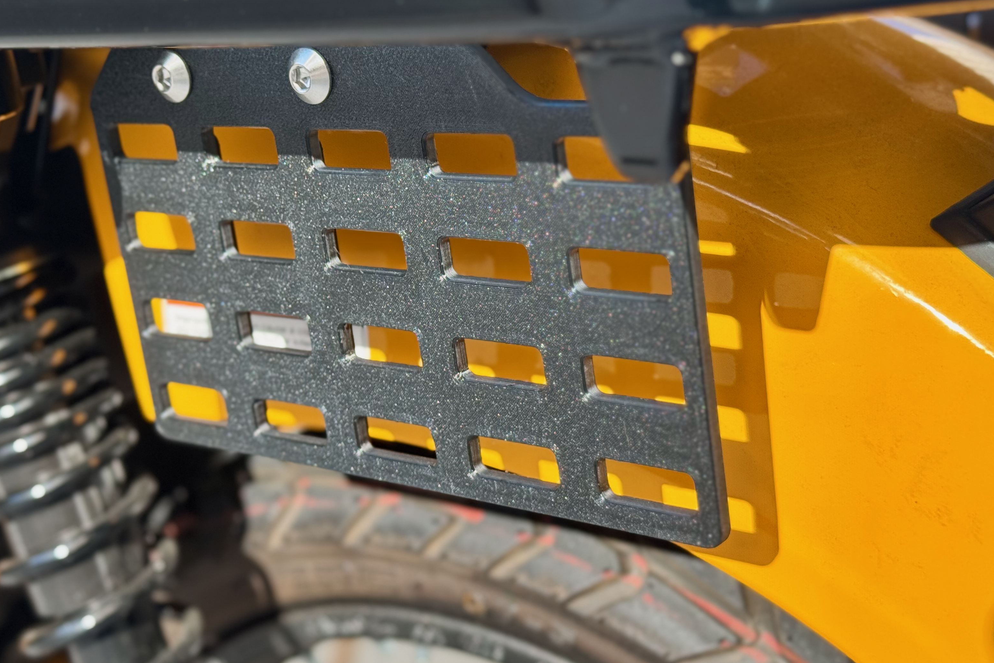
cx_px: 393
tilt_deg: -5.5
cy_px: 294
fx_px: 1795
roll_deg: -3.2
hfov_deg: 30.9
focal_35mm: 65
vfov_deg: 20.9
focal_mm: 6.76
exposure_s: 1/221
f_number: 1.78
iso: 64
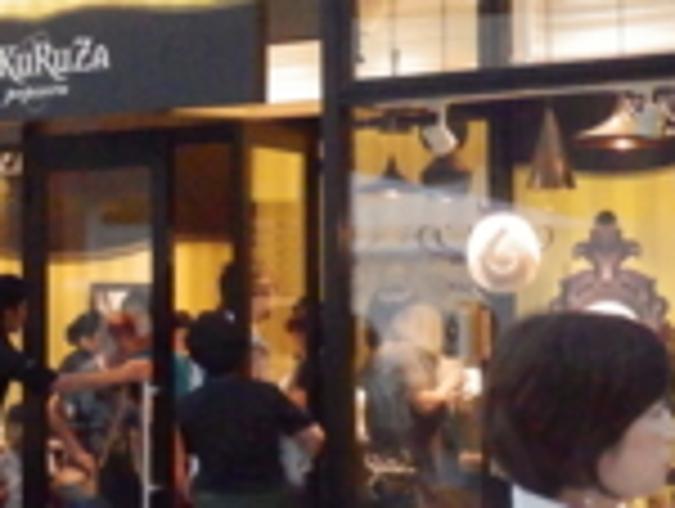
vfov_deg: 10.3
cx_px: -162
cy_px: 130
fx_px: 2812
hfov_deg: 13.3
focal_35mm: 144
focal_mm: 9.8
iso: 3200
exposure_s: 1/320
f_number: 4.1
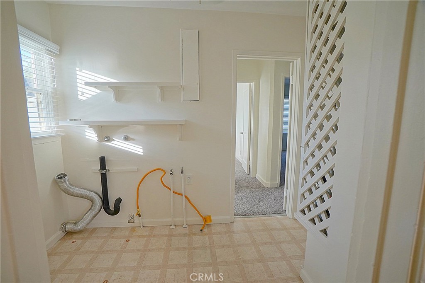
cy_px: 142
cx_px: 212
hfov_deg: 100.4
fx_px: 177
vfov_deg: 77.3
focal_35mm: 15
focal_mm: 10
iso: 640
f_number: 9
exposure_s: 1/80
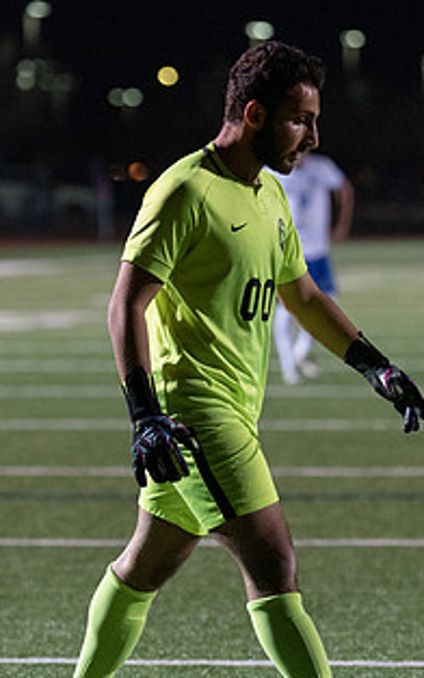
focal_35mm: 263
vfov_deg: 8.0
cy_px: 390
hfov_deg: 5.0
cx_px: 229
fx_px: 4856
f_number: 2.8
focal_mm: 129
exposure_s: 1/1250
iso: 2500
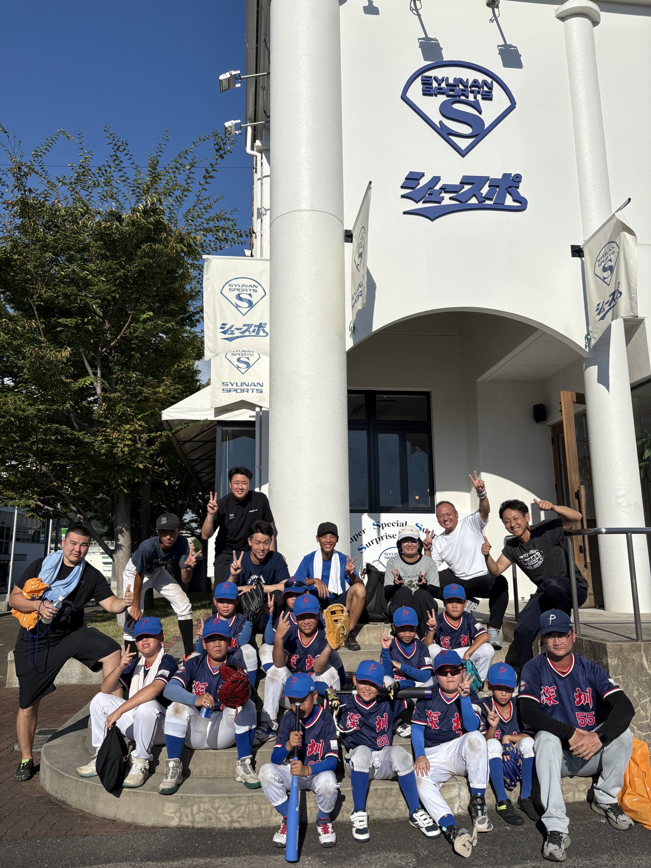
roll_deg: +0.7
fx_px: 652
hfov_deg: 53.1
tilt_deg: +11.7
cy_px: 434
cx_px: 326
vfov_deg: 67.3
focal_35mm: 26
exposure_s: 1/6993
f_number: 1.6
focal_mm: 5.96
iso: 50
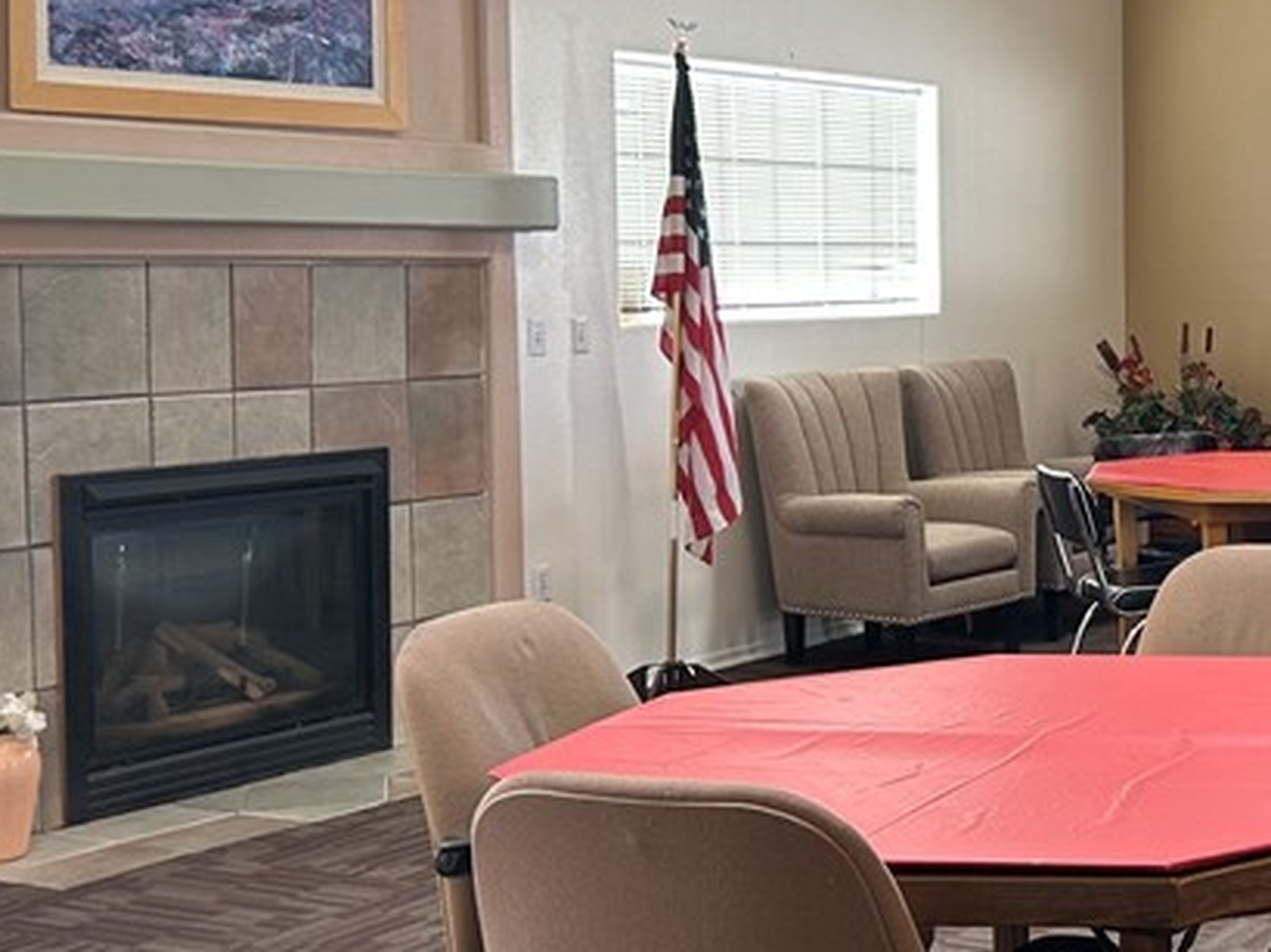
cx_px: 1395
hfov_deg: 27.3
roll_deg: +0.6
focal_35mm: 65
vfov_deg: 22.6
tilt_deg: -2.6
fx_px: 2385
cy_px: 419
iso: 100
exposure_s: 1/120
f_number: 1.5
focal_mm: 5.7
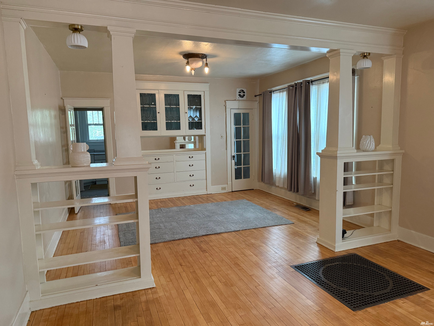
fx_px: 301
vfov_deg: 56.8
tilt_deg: -6.3
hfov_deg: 71.6
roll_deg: +1.9
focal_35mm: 24
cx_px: 217
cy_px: 163
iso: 500
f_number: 1.78
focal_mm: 6.76
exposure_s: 1/60
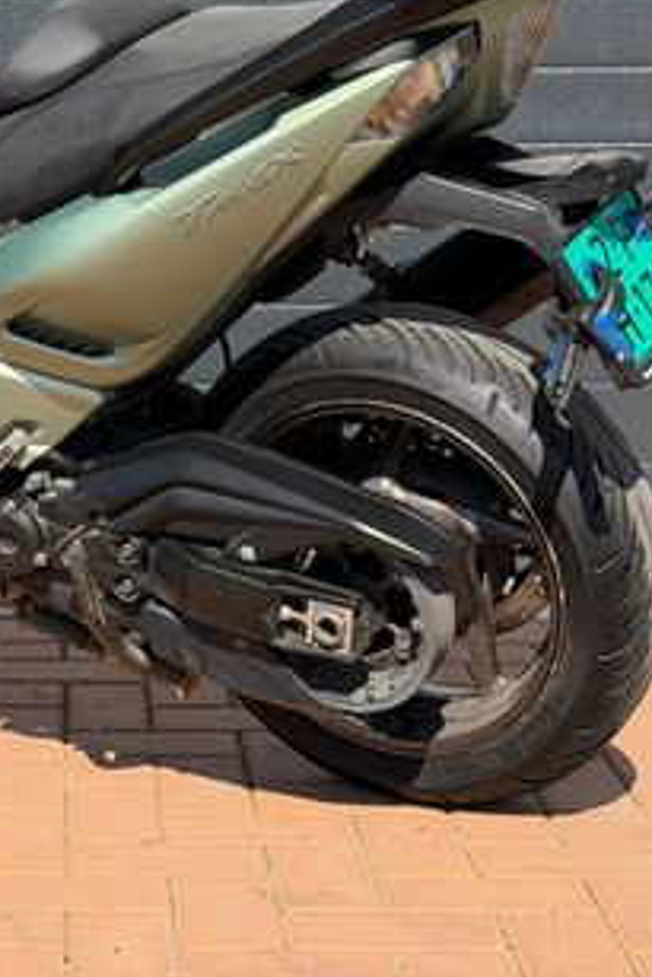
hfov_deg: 13.0
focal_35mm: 104
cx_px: -38
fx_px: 2822
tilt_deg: -3.8
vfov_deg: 19.5
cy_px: 216
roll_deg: -0.4
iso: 80
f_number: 1.78
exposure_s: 1/3704
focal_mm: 6.76
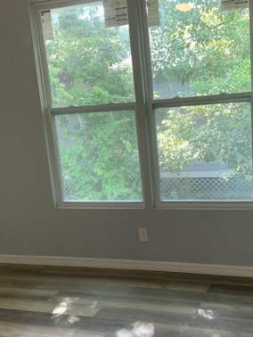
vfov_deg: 42.6
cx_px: 171
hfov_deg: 32.6
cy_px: 212
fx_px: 428
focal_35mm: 44
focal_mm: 4.25
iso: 125
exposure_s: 1/60
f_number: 1.8
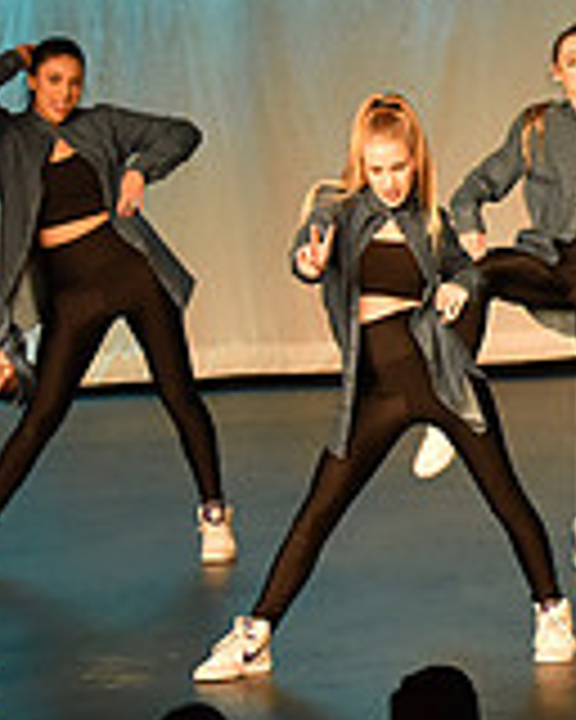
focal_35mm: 279
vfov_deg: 6.9
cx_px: 1202
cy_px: 227
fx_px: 5945
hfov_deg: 5.4
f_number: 4
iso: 2000
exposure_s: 1/250
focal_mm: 82
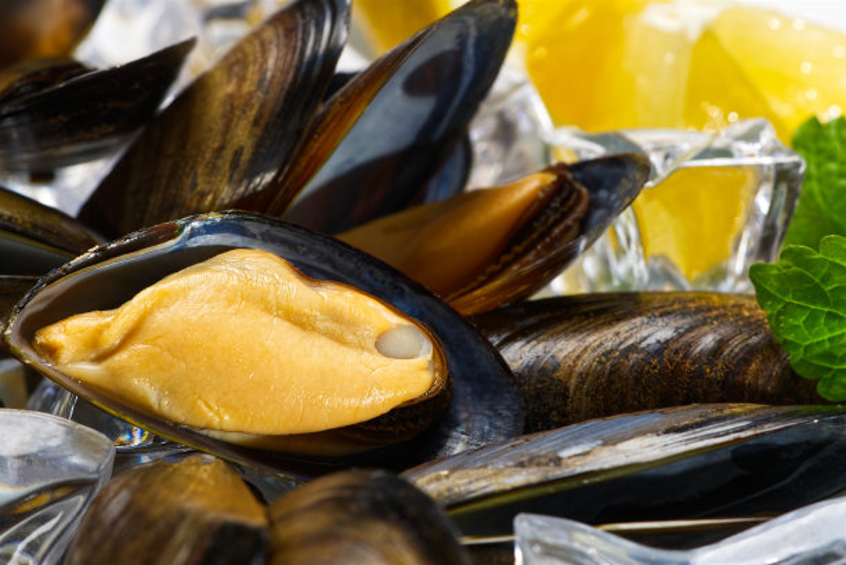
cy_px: 282
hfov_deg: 15.2
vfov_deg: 10.2
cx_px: 423
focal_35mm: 135
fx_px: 3175
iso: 250
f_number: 9
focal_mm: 90
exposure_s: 1/320
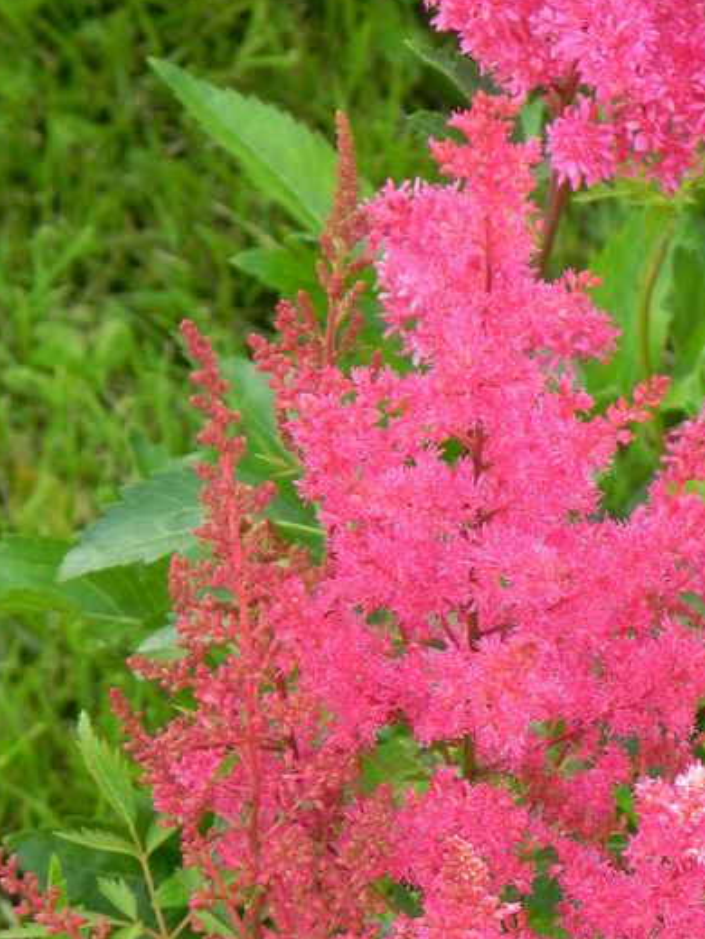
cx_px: 522
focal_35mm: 249
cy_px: 596
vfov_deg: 7.9
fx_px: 6762
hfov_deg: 6.0
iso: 160
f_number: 5
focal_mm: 28.8
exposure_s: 1/125
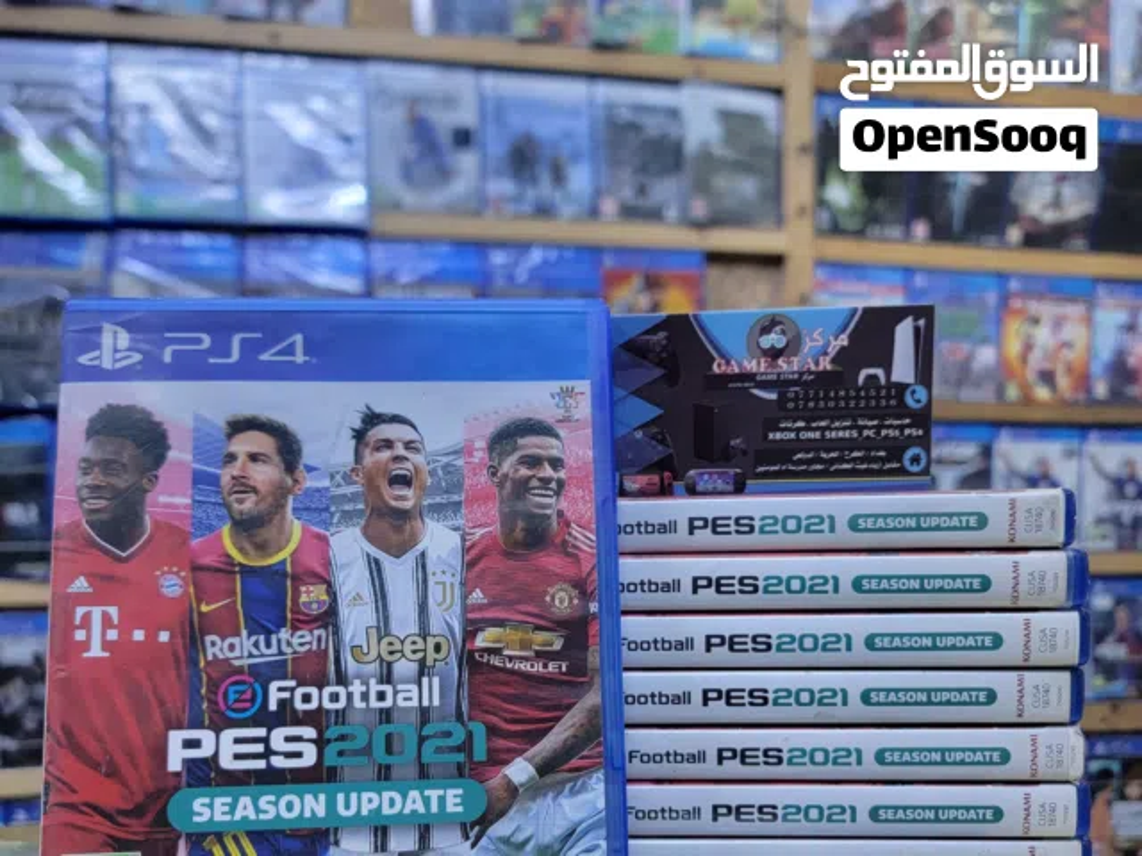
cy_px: 428
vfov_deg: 56.8
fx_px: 792
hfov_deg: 71.6
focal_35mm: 24
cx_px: 571
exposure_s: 1/100
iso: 250
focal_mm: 6.7
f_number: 1.8
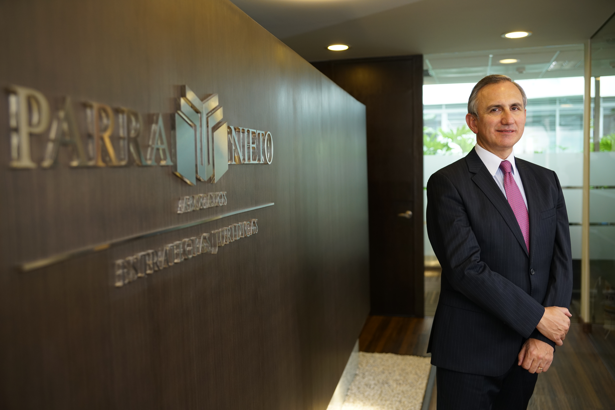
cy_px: 205
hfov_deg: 54.4
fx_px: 598
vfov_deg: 37.9
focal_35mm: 35
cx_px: 308
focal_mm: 35
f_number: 2.8
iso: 800
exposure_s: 1/100
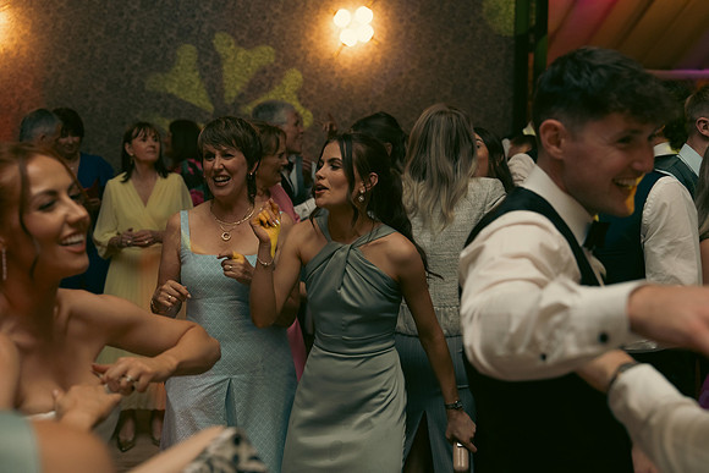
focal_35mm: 48
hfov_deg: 41.1
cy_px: 236
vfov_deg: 28.1
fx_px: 946
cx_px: 354
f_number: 3.5
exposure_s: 1/200
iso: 2500
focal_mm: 48
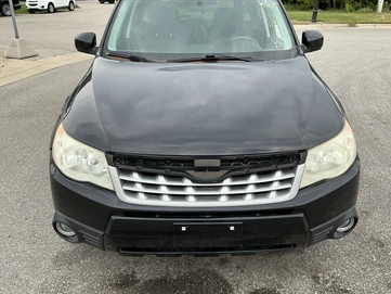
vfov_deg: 45.5
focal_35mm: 31
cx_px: 199
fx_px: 350
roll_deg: -0.5
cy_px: 153
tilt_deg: -21.4
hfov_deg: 58.3
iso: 25
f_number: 1.8
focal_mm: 3
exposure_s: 1/491
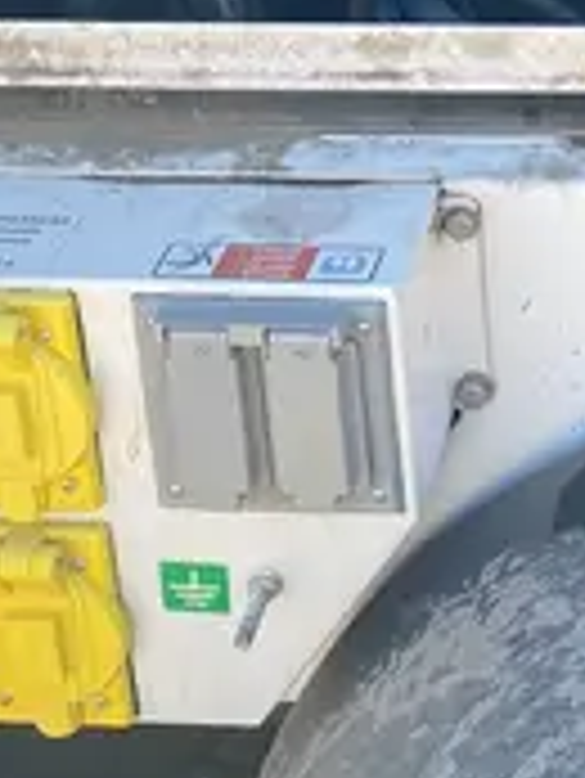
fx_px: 2476
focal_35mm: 110
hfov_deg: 12.9
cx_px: 837
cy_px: -349
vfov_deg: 16.5
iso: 32
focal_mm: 4.25
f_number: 1.8
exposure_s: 1/429
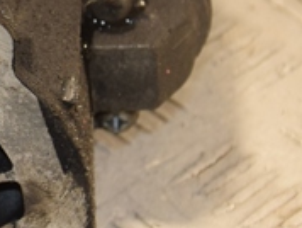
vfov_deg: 5.0
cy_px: 56
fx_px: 2621
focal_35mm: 300
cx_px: -185
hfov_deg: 6.5
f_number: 5.6
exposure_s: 1/200
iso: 800
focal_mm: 58
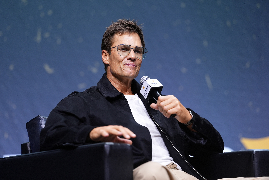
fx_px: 1121
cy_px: 90
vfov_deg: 9.1
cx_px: 134
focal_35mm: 150
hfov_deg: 13.7
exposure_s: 1/640
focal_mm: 150
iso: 640
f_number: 2
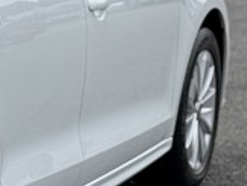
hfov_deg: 7.8
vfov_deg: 6.3
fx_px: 1694
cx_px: -325
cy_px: 70
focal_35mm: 237
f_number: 1.78
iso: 64
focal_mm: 6.76
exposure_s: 1/1795
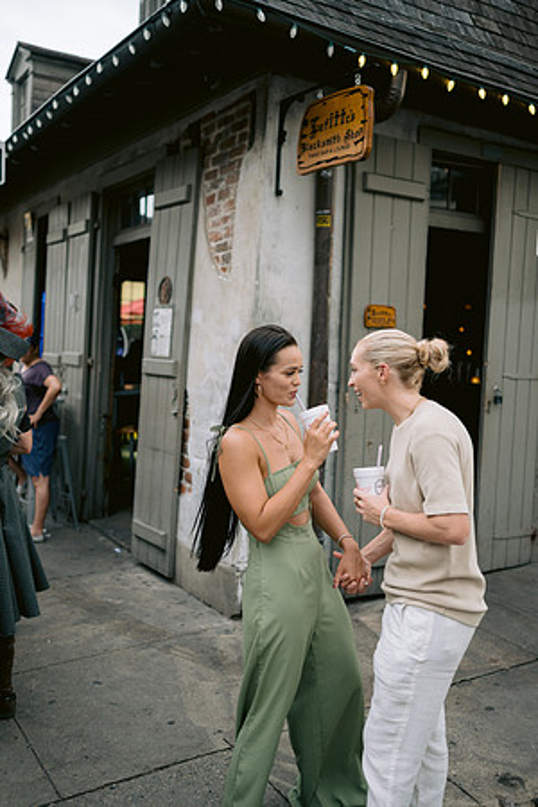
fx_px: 785
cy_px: 404
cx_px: 269
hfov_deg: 37.9
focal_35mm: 35
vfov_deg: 54.4
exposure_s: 1/320
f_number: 1.8
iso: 320
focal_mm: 35
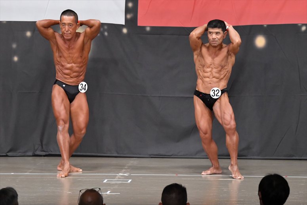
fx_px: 2046
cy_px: 102
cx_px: 154
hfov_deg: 8.6
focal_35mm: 240
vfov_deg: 5.7
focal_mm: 160
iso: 6400
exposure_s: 1/400
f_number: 5.6
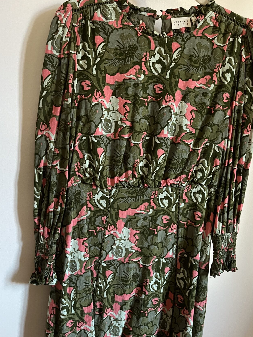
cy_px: 189
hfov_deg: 44.1
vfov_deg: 56.7
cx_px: 116
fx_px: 312
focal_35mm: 32
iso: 400
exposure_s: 1/40
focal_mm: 5.1
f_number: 1.6
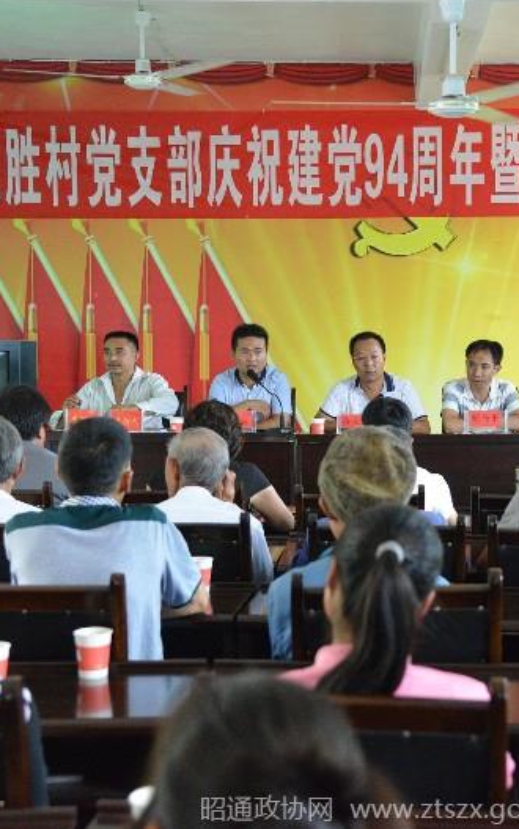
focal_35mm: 68
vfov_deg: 30.2
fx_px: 1537
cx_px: 387
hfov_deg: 19.0
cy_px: 414
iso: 6400
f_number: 4
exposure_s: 1/320
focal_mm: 44
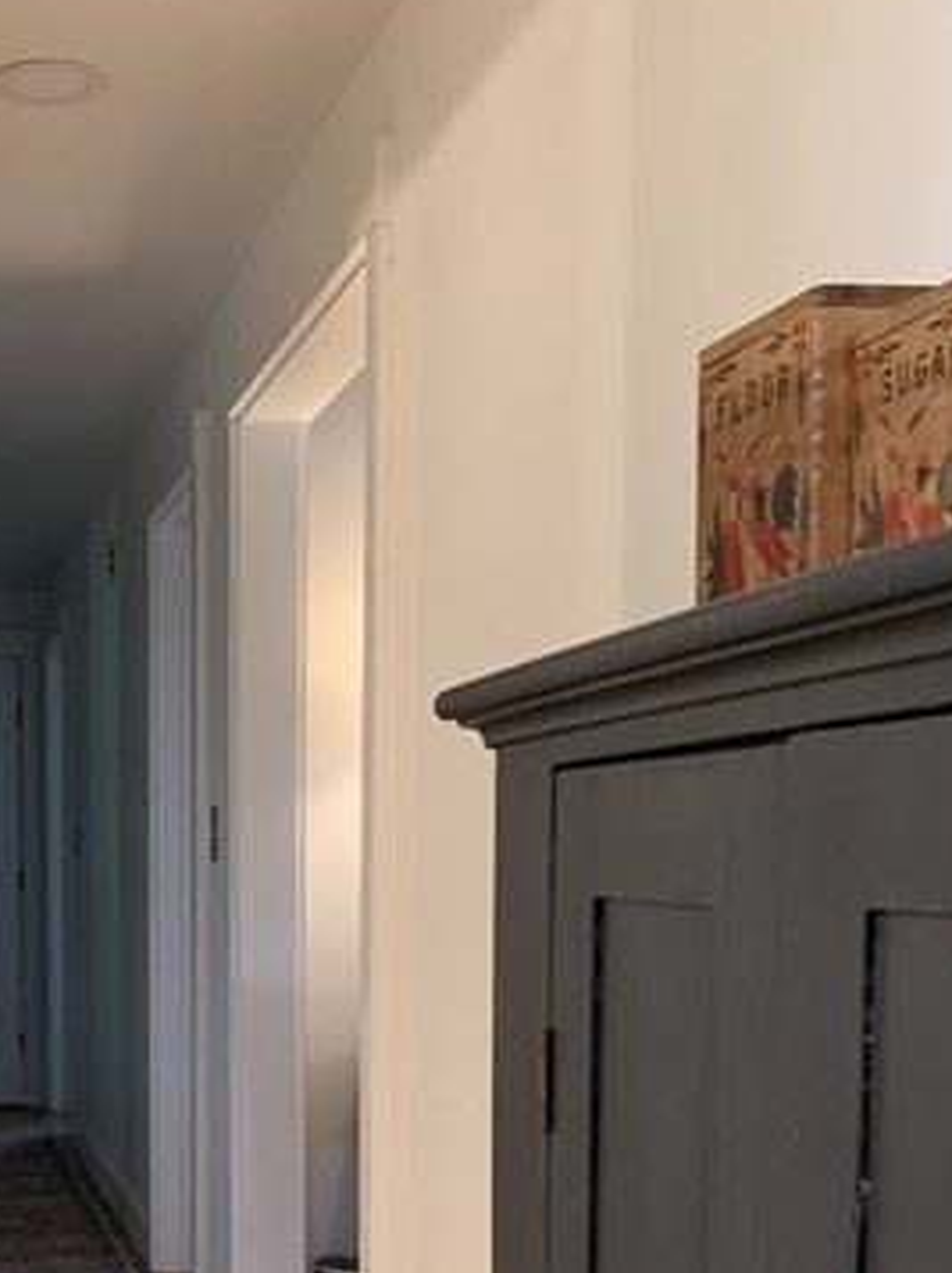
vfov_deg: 33.0
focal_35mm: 56
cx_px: 86
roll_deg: -0.1
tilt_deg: -6.1
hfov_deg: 25.2
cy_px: 1091
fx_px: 2057
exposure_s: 1/60
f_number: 1.8
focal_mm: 4.25
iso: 250
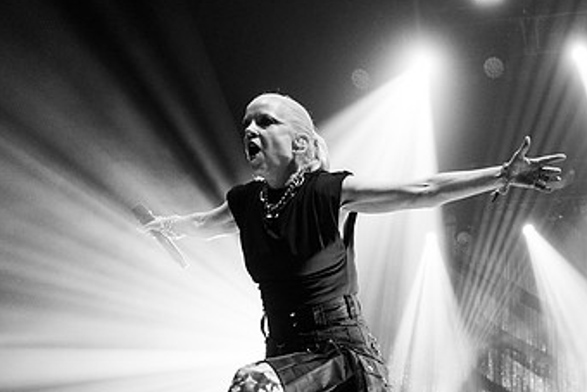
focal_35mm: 41
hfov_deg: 44.2
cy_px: 310
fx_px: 669
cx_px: 499
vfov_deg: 31.9
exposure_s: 1/250
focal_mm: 24
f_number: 3.2
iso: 2500
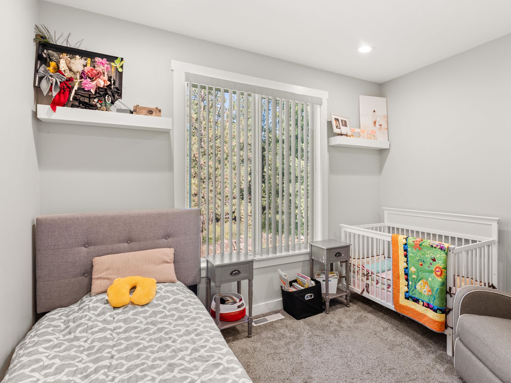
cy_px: 188
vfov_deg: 68.7
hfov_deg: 83.5
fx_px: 280
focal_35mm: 19
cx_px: 310
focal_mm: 14
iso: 200
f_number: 8
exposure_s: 1/2
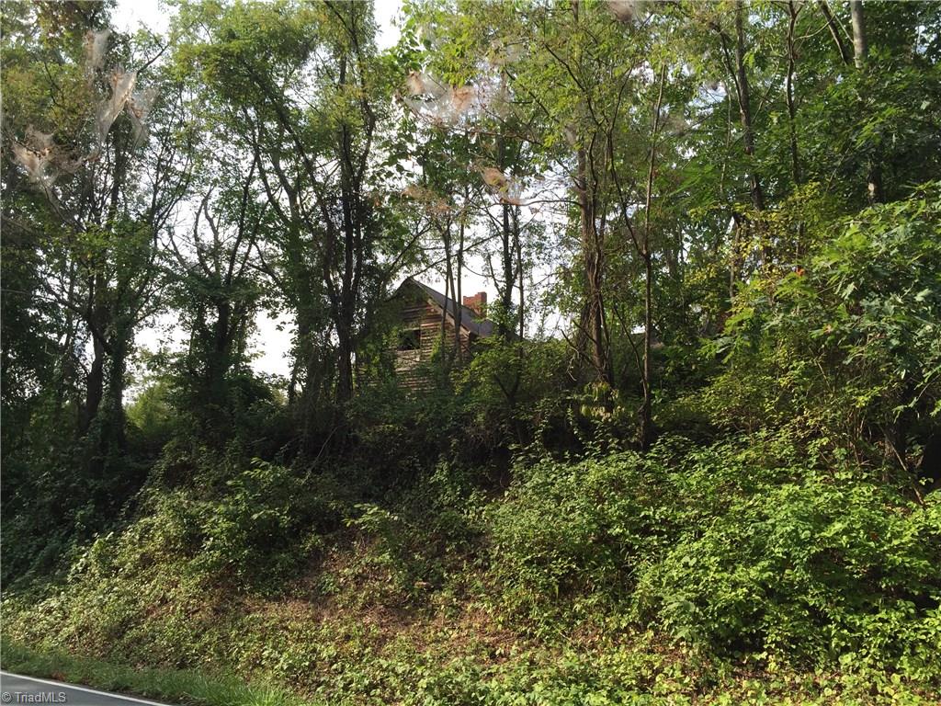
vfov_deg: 48.2
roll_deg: -2.7
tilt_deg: +11.8
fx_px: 788
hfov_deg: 61.7
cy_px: 353
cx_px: 470
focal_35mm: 29
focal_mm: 4.15
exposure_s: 1/599
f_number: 2.2
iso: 32
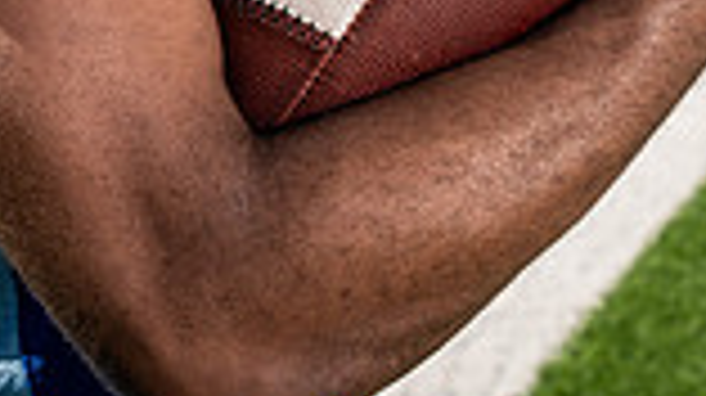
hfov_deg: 14.3
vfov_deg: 7.6
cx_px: 265
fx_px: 2806
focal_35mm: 150
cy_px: -540
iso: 125
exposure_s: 1/250
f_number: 8
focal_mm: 50
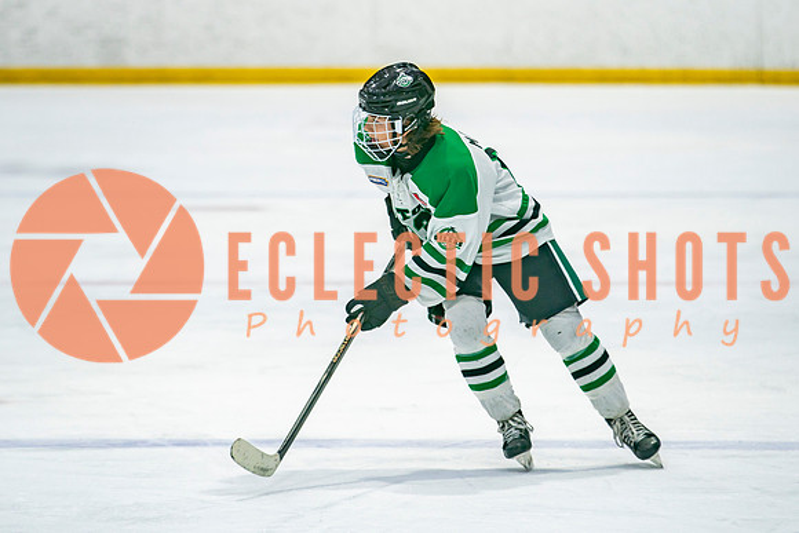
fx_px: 6318
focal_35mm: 285
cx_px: 399
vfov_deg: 4.8
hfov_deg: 7.2
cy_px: 231
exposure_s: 1/640
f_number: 3.2
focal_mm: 182
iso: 320
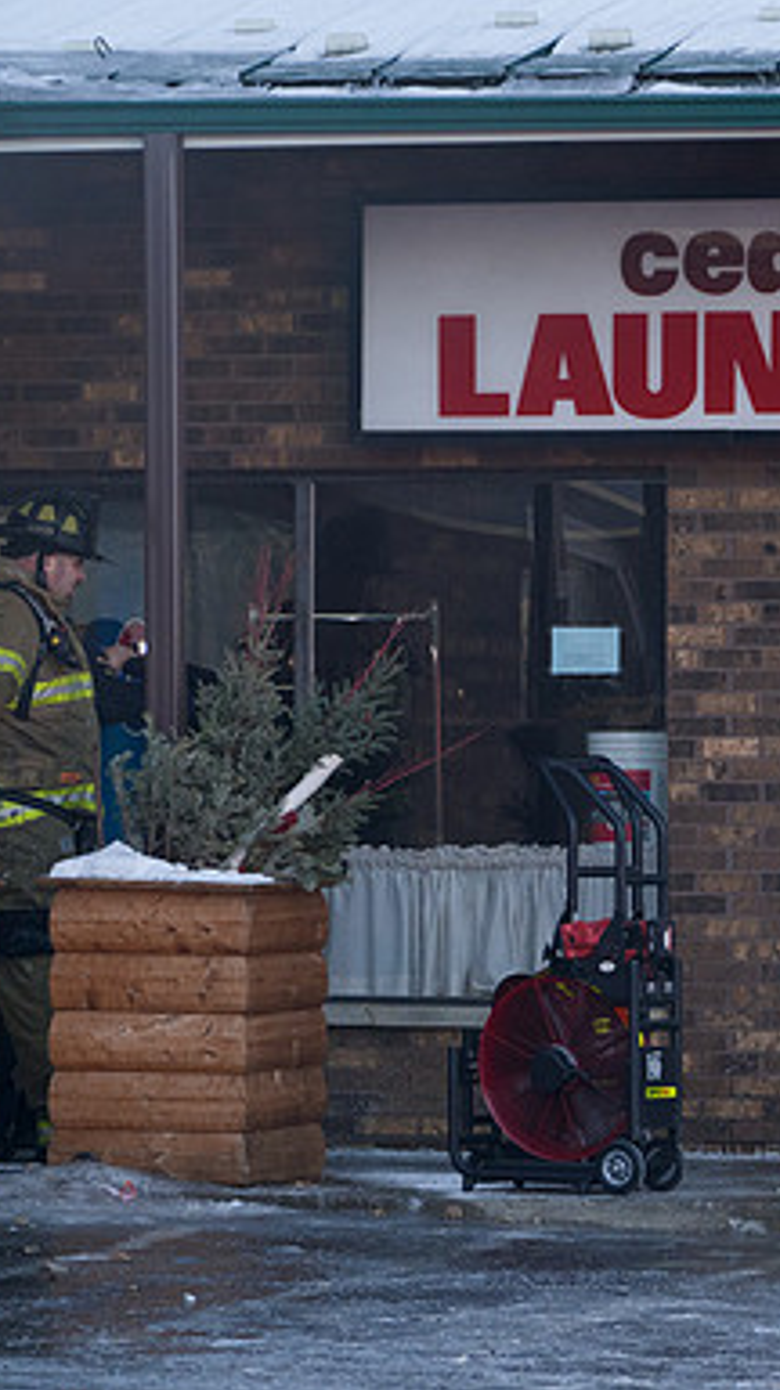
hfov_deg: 4.2
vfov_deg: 7.6
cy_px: 636
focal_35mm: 285
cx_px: 915
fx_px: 10500
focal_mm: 165
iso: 2500
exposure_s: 1/640
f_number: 5.6
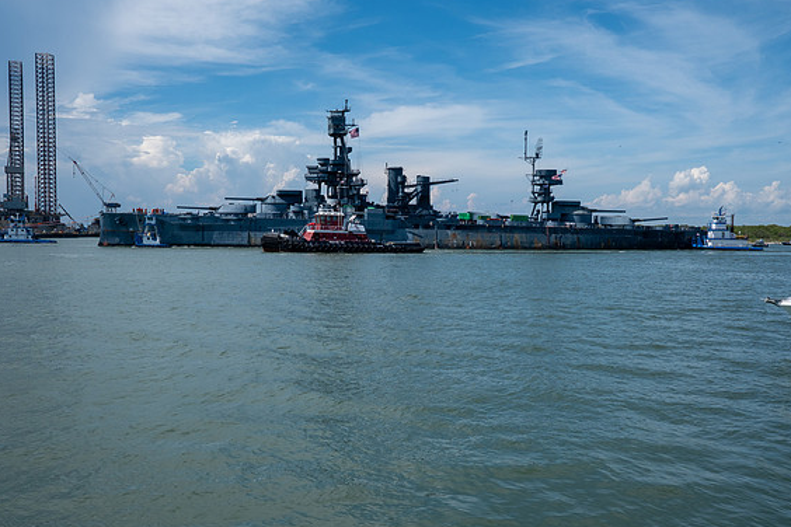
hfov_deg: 53.1
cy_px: 261
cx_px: 388
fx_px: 791
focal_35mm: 36
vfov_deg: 36.9
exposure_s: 1/680
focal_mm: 23.5
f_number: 9
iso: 160
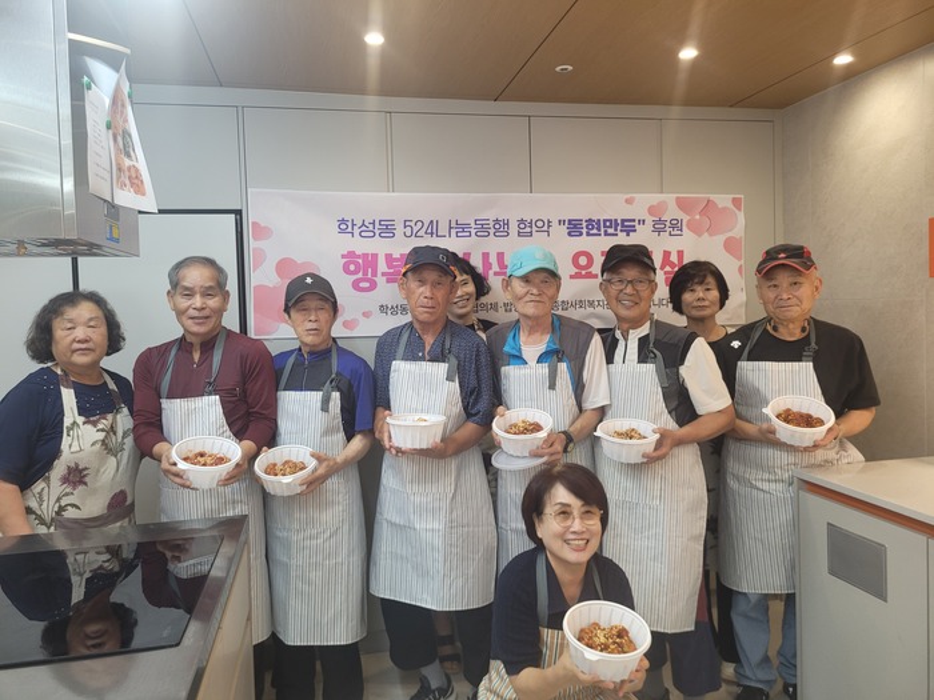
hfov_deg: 67.3
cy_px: 350
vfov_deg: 53.1
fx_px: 702
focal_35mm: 26
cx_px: 467
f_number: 1.8
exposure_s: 1/120
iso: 160
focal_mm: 5.4
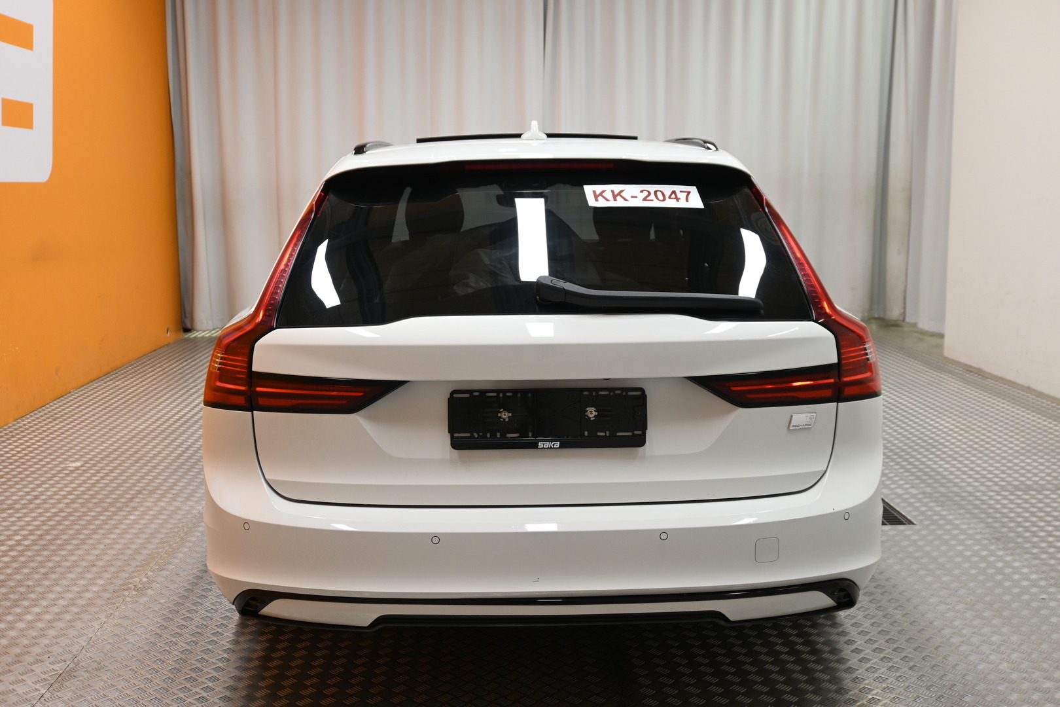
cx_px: 530
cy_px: 354
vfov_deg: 35.5
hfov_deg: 51.3
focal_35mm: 38
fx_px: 1104
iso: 400
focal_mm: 25
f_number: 4.2
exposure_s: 1/40
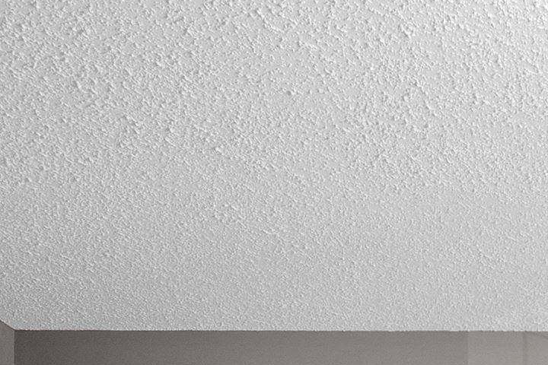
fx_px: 974
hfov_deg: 28.4
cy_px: 720
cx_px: 609
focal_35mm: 64
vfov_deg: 16.5
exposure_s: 1/6
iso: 400
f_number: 9
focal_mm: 10
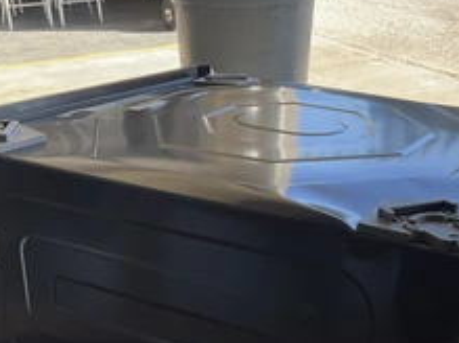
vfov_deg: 26.9
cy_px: 282
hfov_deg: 36.2
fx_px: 702
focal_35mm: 53
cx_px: 241
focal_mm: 3
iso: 25
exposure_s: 1/248
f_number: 1.8
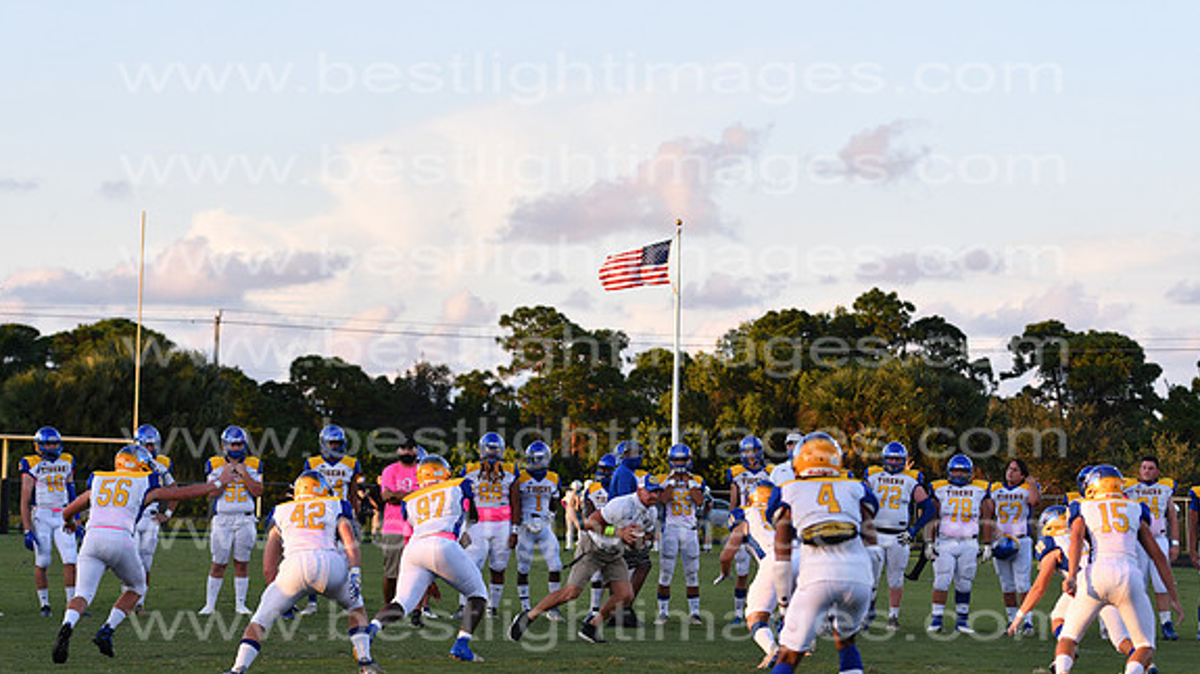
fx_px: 3531
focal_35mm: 111
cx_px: 599
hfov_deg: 19.3
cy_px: 398
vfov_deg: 10.9
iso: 400
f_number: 4
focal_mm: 70
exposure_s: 1/1000
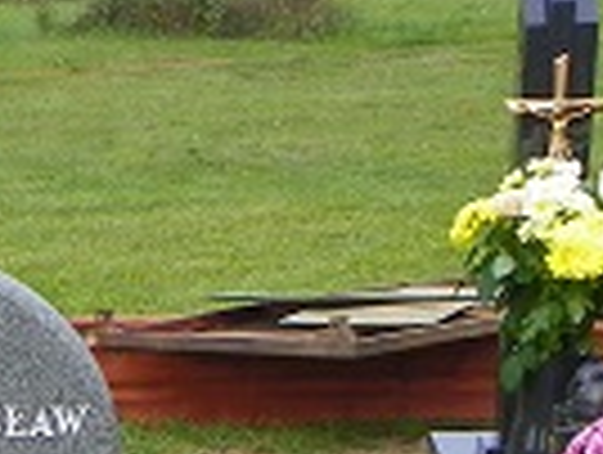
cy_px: 841
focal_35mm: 167
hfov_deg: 11.0
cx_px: -490
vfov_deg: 8.5
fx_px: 2914
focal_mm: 6.2
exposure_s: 1/160
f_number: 4.5
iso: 64
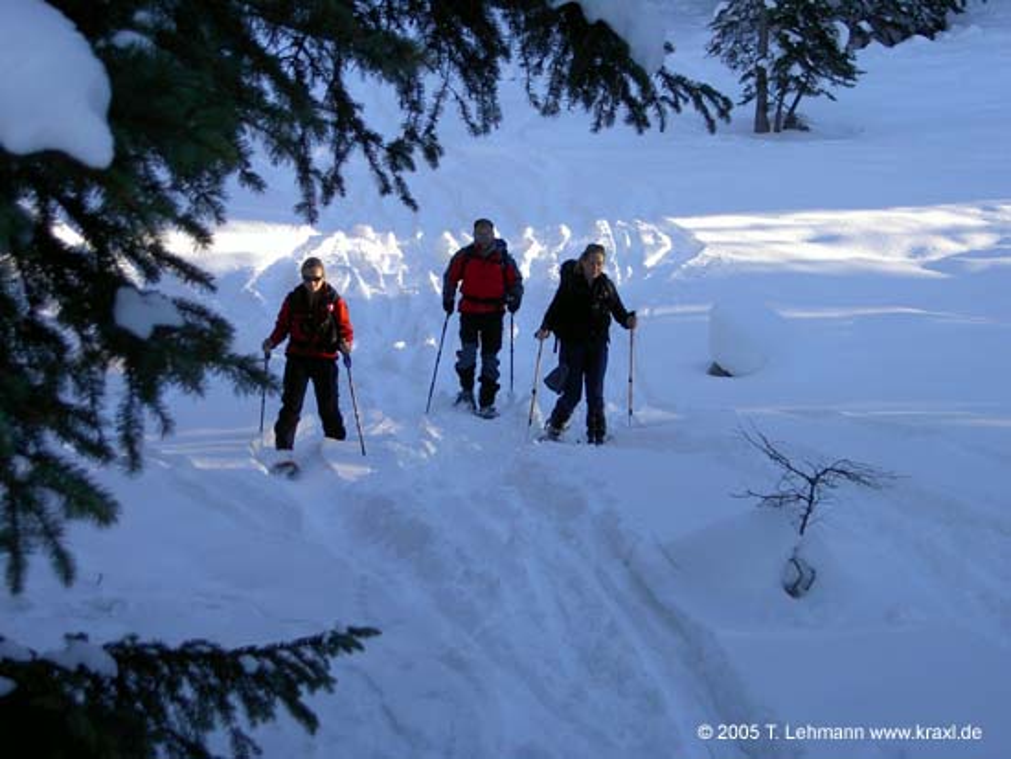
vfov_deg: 21.3
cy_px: 380
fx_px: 2016
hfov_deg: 28.2
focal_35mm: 69
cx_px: 506
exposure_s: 1/160
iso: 100
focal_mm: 14.2
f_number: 3.7
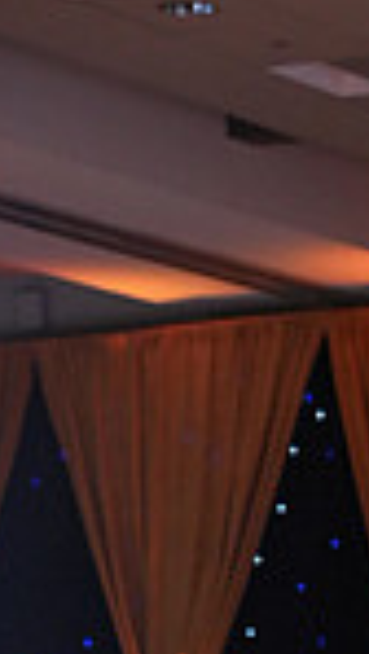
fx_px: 3542
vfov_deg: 10.0
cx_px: 723
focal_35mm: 204
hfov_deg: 5.8
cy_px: 1189
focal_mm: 50
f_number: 4
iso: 1250
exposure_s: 1/500
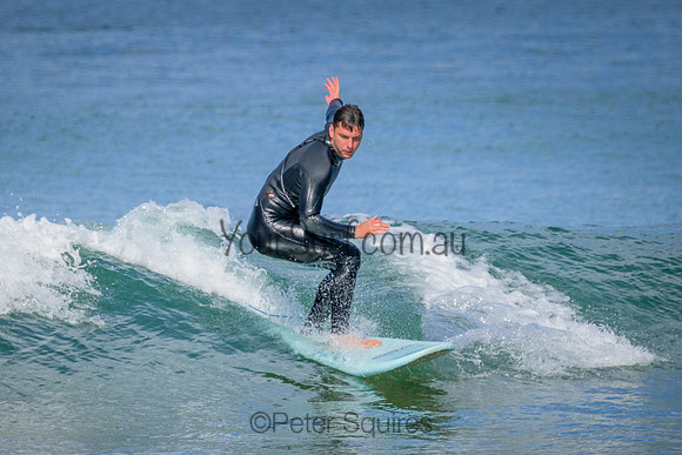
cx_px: 353
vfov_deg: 1.4
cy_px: 178
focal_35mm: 975
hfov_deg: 2.1
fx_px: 18482
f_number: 11
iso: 1600
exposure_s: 1/1600
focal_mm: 800
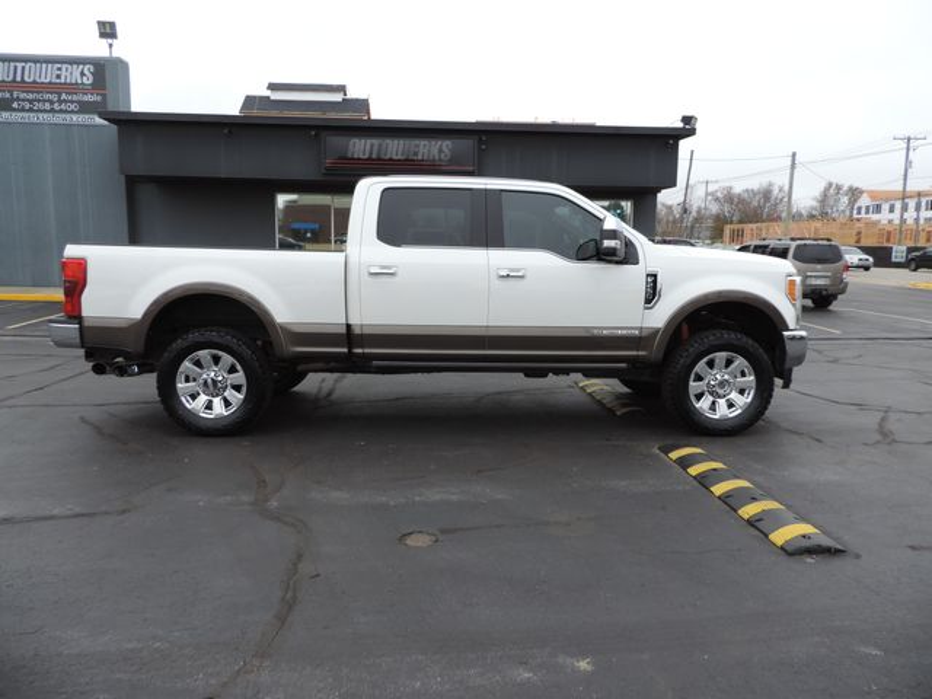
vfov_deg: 56.8
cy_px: 350
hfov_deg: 71.6
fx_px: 646
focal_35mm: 24
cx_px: 466
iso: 80
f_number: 3
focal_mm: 4.3
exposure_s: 1/200
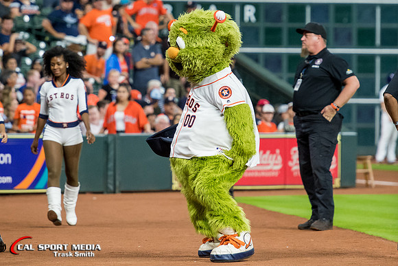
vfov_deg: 3.4
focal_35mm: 406
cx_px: 199
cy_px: 85
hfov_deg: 5.1
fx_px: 4491
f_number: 4
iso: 3200
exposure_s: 1/1250
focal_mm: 190
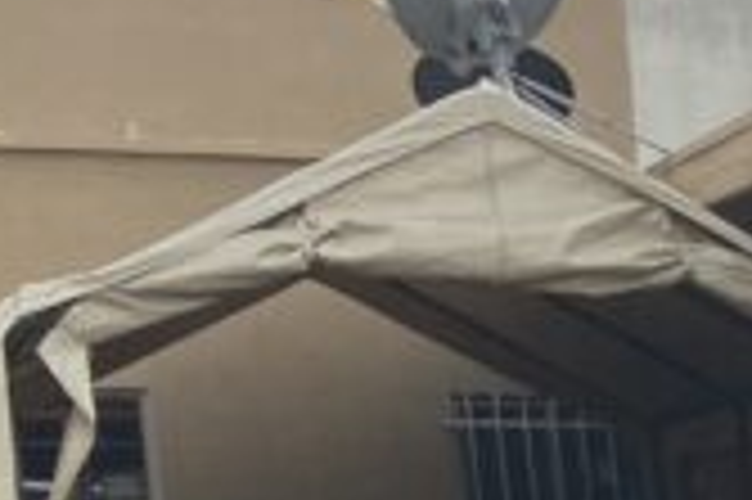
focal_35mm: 166
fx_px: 3464
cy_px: 1225
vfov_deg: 7.7
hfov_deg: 10.1
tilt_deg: -11.2
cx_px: 2058
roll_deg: +1.8
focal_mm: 4.25
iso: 32
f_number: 1.8
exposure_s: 1/927
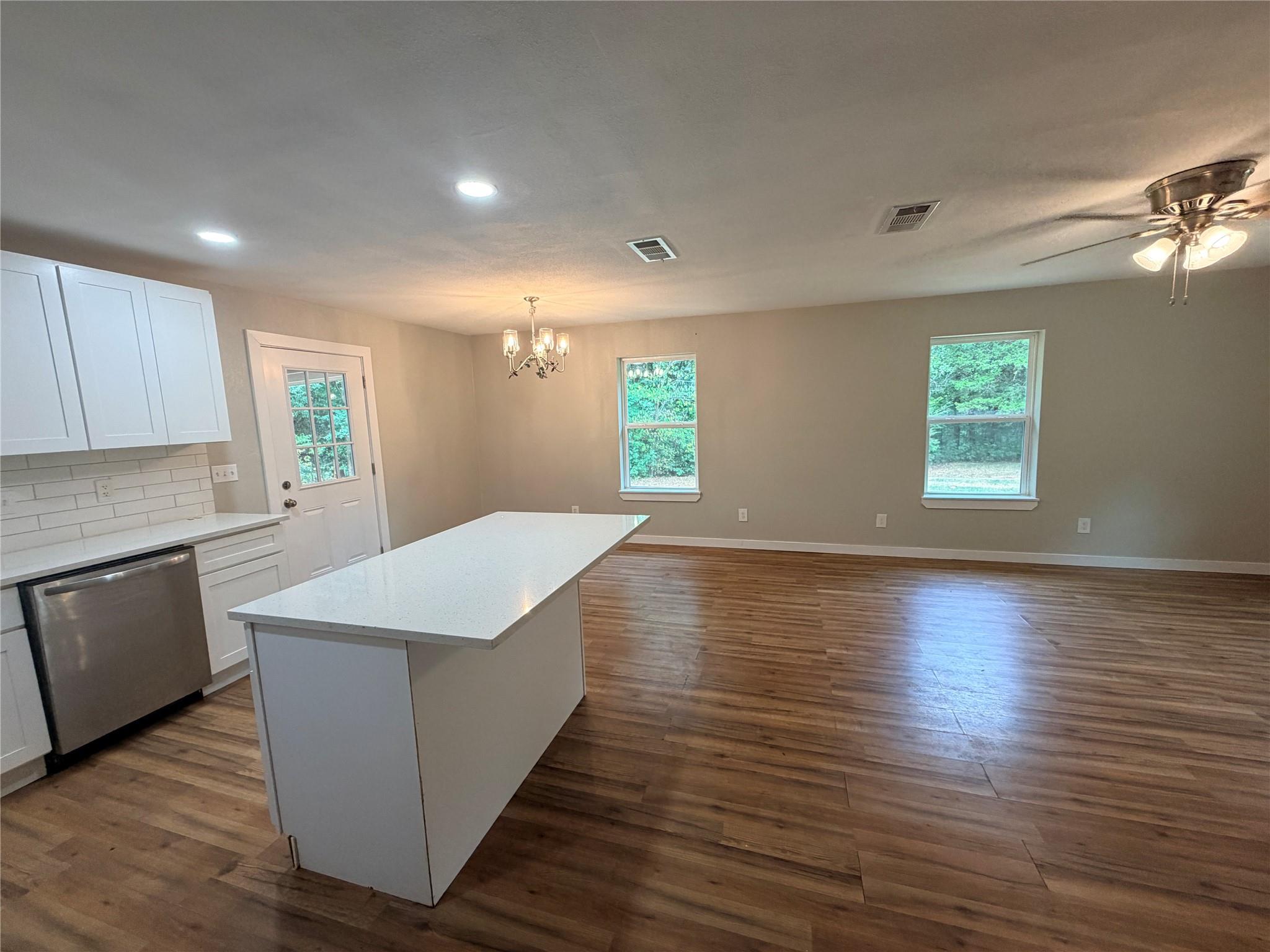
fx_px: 514
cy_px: 476
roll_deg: +2.7
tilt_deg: -7.7
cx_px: 635
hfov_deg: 102.1
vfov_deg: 85.7
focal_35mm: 14
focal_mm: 2.22
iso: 250
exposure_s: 1/120
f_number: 2.2
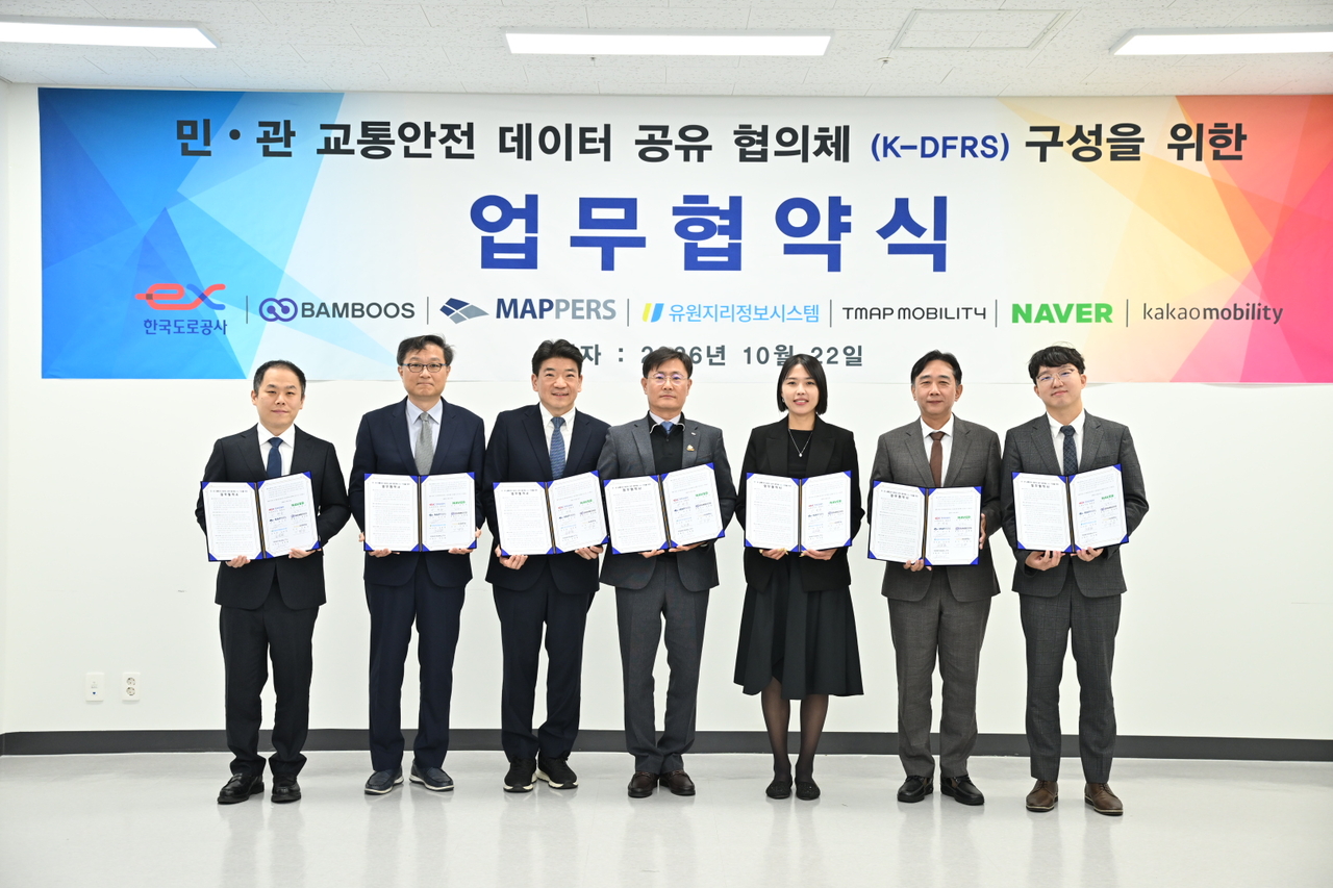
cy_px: 444
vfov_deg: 29.9
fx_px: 1666
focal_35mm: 45
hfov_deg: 43.6
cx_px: 666
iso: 1000
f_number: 3.5
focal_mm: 45
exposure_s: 1/160
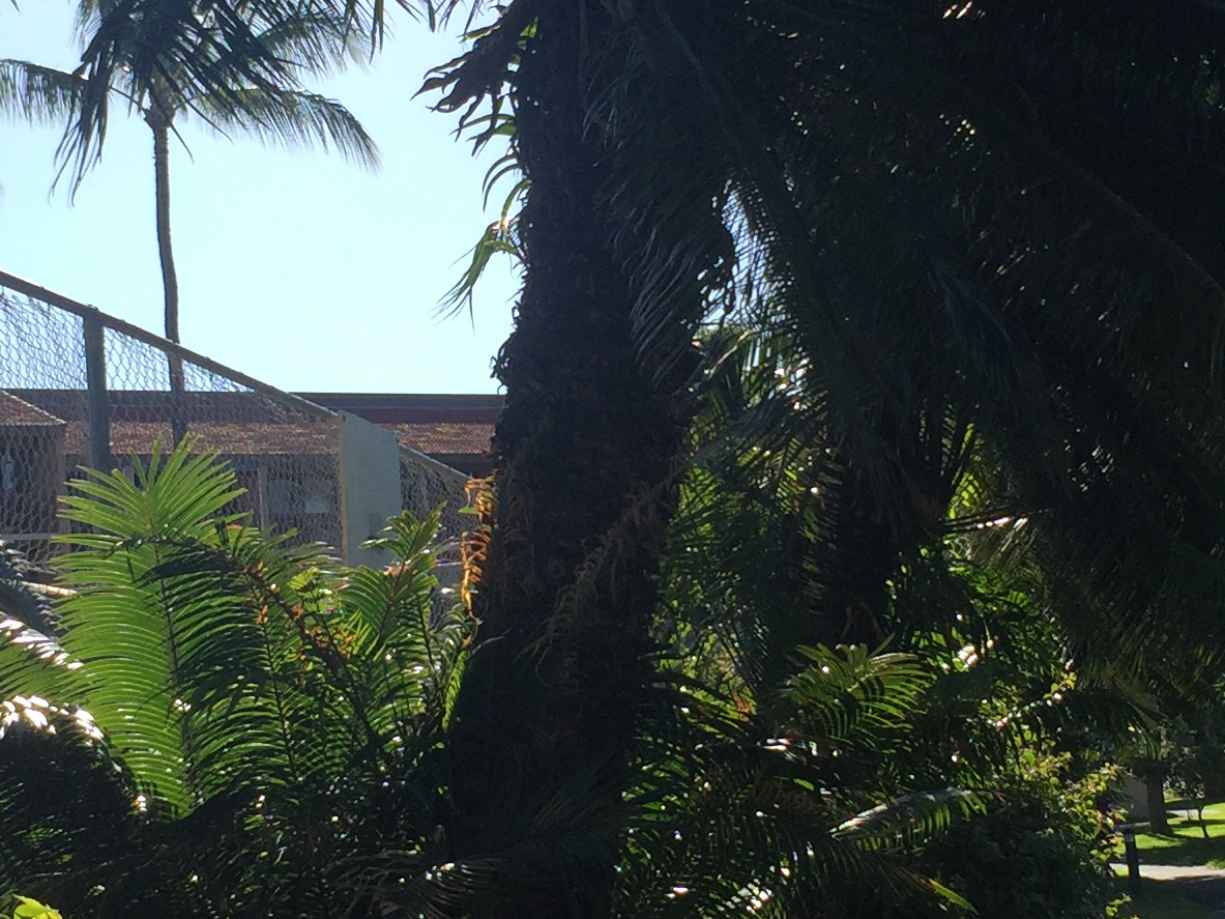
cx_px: 671
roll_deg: +4.8
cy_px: 430
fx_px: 2831
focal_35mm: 80
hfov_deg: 24.4
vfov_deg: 18.4
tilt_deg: +3.9
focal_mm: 4.15
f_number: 2.2
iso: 32
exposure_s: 1/1276
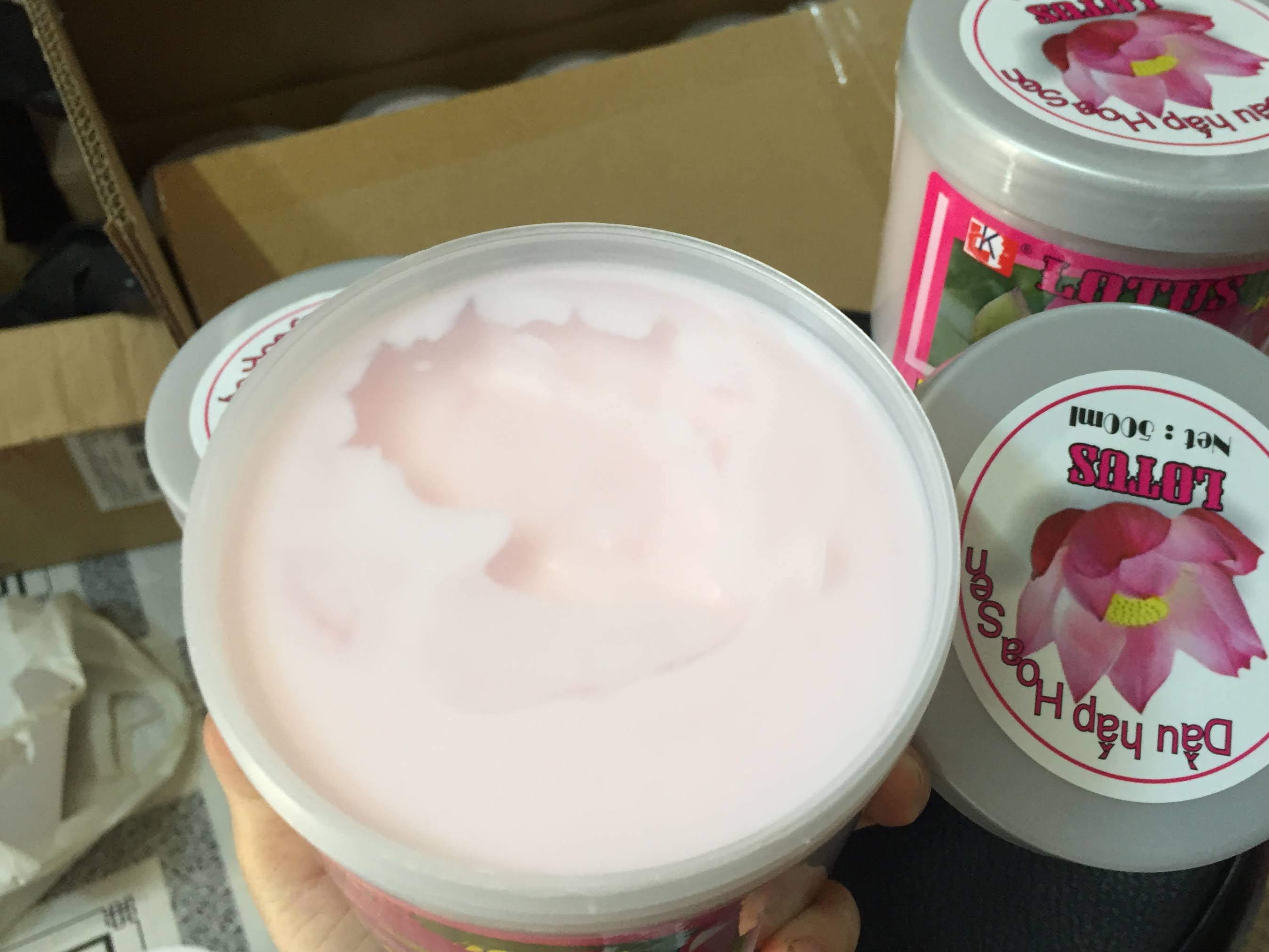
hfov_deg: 52.3
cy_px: 453
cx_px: 759
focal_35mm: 35
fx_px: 1283
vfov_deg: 40.7
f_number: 2.2
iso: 125
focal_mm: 4.15
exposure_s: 1/33
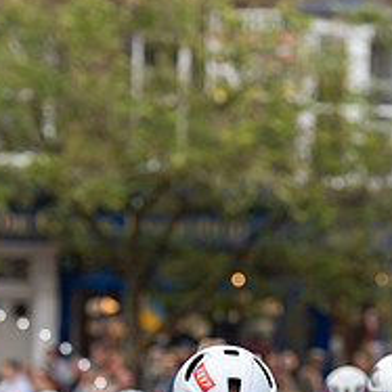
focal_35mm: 288
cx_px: 277
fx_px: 3690
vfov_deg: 6.1
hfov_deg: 6.1
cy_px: 393
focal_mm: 109
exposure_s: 1/500
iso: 500
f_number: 3.5
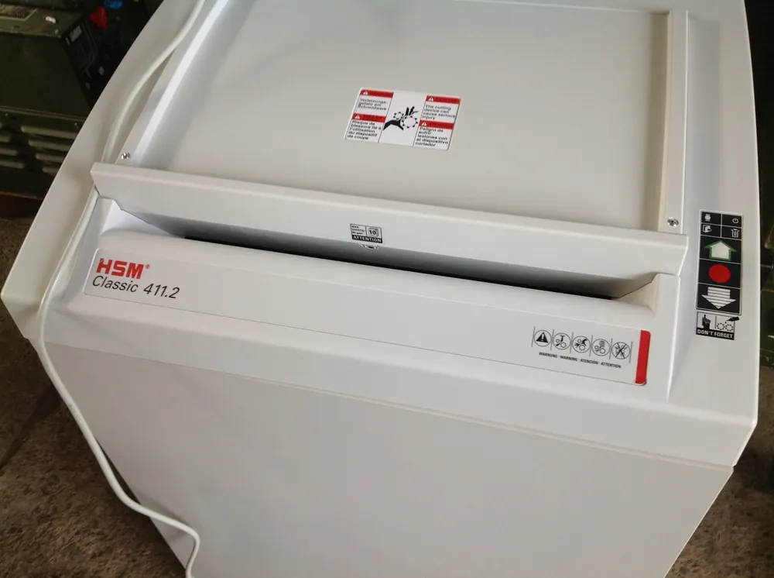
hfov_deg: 52.7
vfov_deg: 40.6
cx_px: 387
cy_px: 289
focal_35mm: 35
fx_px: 781
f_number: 2.4
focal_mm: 4.28
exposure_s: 1/40
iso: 64
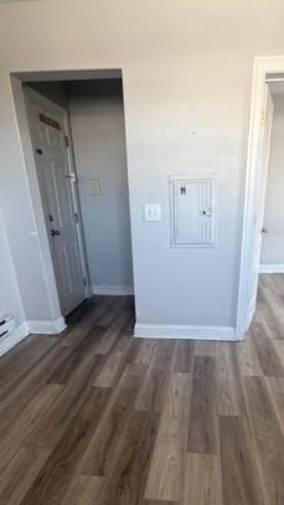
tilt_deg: -24.4
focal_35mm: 25
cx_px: 171
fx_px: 335
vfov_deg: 70.9
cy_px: 353
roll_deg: +1.5
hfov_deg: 45.7
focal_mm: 2.22
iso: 320
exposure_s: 1/115
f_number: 2.2
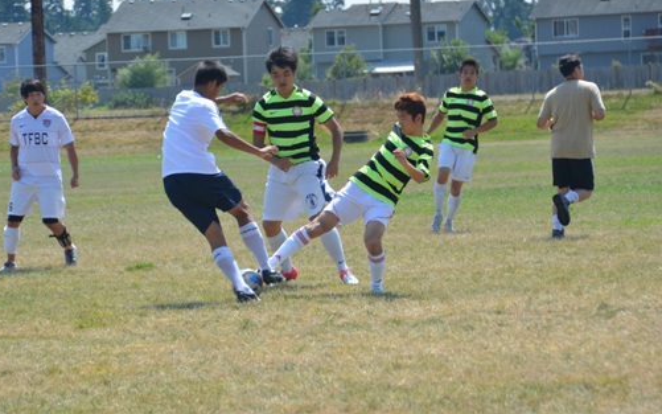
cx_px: 283
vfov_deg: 5.6
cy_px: 230
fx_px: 4221
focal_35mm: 234
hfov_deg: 9.0
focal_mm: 120
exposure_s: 1/1250
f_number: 5.3
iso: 400
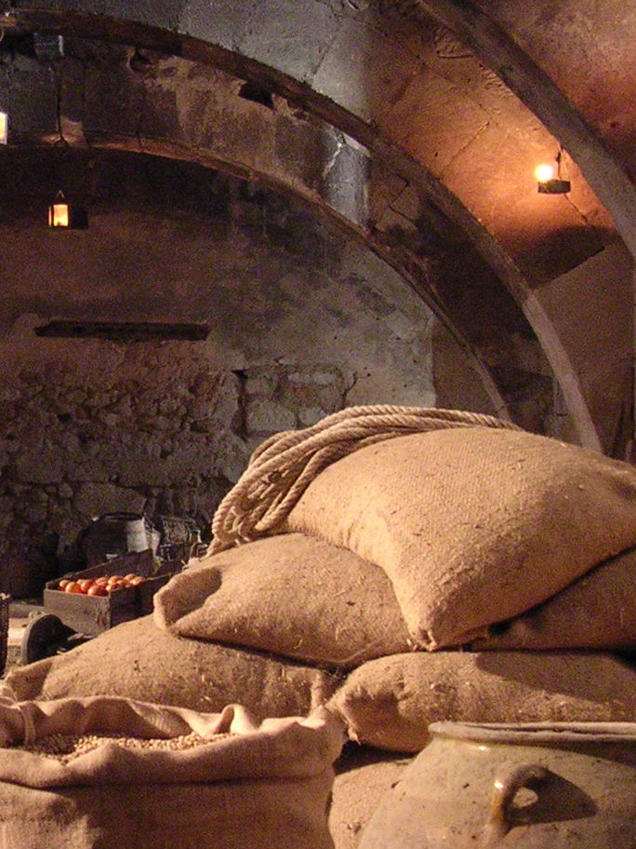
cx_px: -15
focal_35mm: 80
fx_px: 1960
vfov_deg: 24.4
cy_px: 427
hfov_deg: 17.9
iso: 400
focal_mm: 5.8
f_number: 2.8
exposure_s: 2
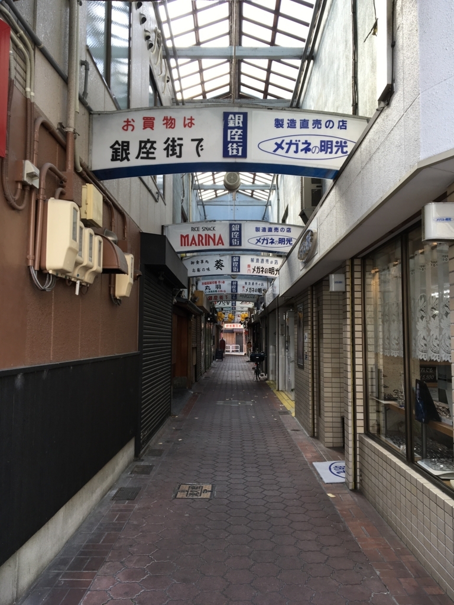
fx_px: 507
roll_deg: -0.7
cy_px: 302
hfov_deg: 48.2
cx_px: 227
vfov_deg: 61.7
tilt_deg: +4.3
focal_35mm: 29
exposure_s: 1/125
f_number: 2.2
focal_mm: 4.15
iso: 25
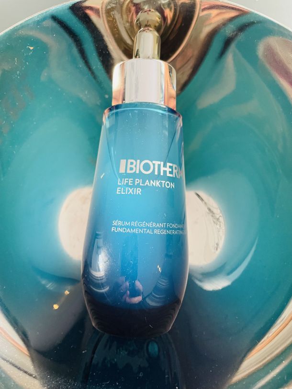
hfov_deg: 53.1
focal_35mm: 26
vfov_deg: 67.3
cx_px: 146
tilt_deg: -69.2
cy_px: 194
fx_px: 292
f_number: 1.6
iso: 500
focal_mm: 4.2
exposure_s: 1/60
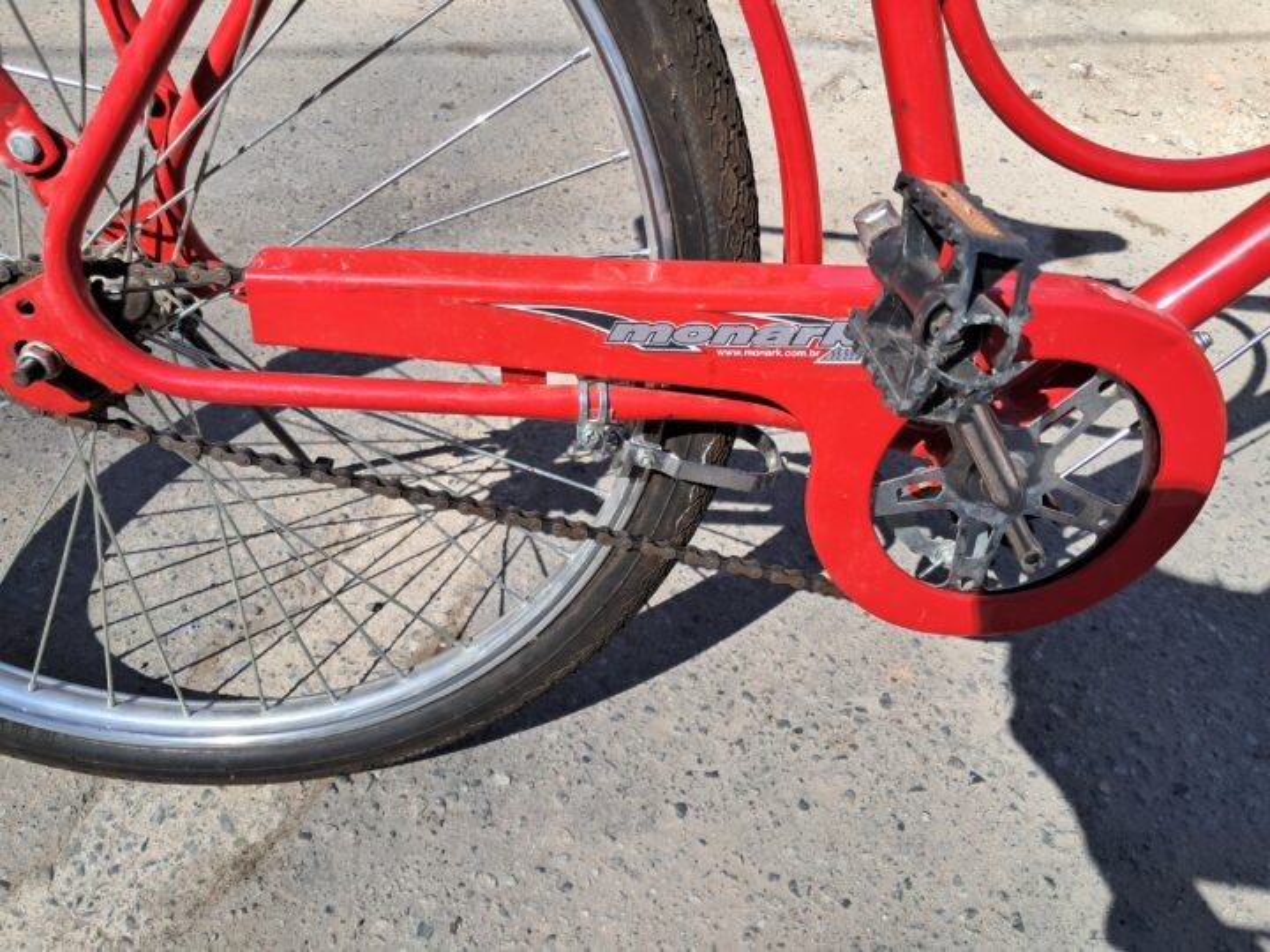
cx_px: 635
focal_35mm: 27
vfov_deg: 51.4
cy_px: 476
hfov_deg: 65.3
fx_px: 991
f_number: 1.8
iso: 50
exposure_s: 1/365
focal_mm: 4
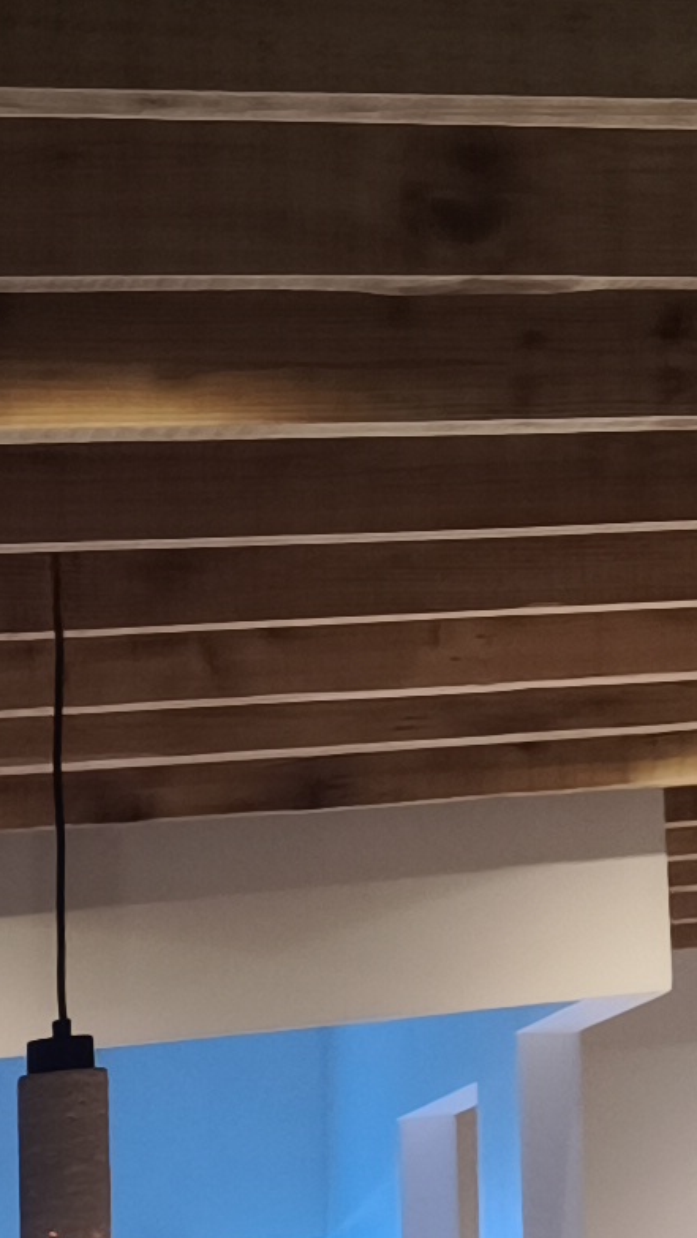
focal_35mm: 131
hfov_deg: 6.7
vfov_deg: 16.1
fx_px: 4300
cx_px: 3052
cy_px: 90
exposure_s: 1/50
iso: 320
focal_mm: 6.57
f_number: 1.6
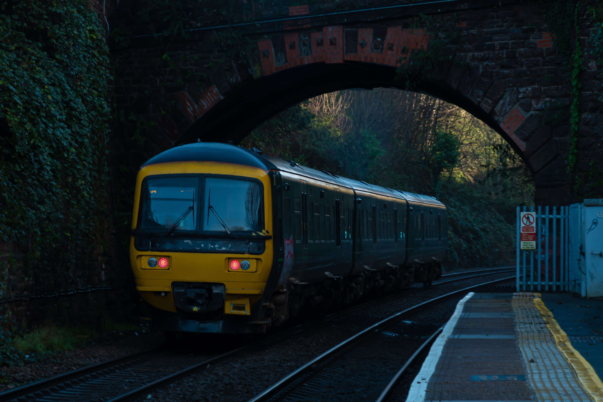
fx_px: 2931
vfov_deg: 7.8
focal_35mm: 175
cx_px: 302
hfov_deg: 11.7
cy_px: 201
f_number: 5
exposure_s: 1/80
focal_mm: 63.55
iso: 100
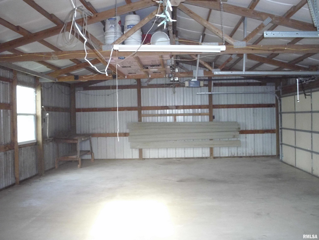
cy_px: 120
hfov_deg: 49.0
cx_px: 160
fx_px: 350
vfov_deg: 37.7
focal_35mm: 38
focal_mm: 6.3
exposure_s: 1/60
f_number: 2.9
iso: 800
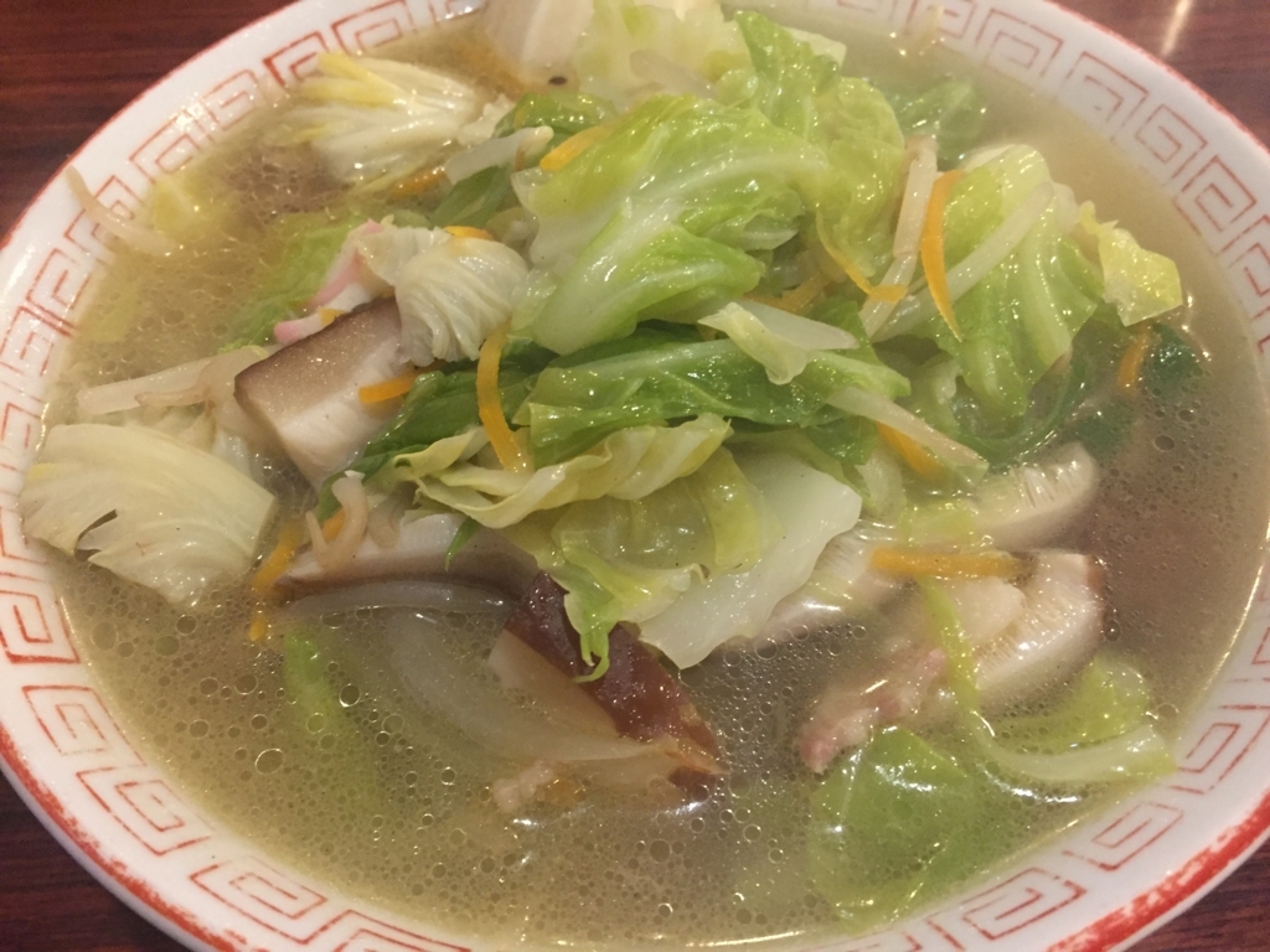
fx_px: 1064
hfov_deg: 61.7
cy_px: 476
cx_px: 635
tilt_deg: -55.3
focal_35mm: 29
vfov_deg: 48.2
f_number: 2.2
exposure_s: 1/17
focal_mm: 4.15
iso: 250
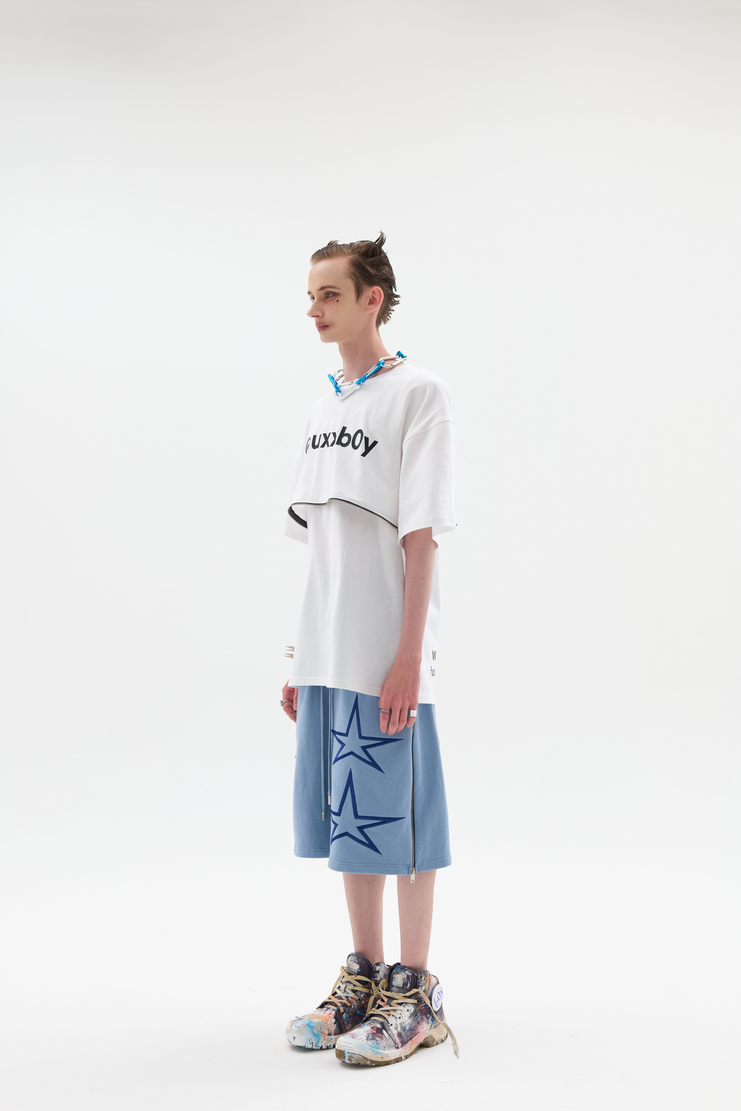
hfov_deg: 25.5
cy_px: 556
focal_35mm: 53
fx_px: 1636
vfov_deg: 37.5
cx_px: 370
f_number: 9
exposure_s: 1/125
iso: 400
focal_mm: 53
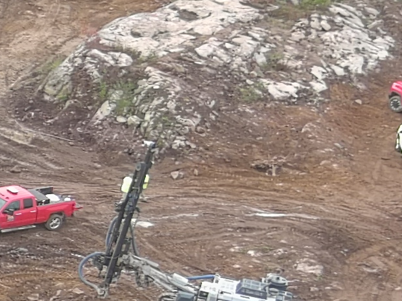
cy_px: 207
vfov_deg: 6.0
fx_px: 2857
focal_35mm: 246
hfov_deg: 6.7
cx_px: -1077
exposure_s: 1/40
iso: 100
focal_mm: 10.57
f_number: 2.8
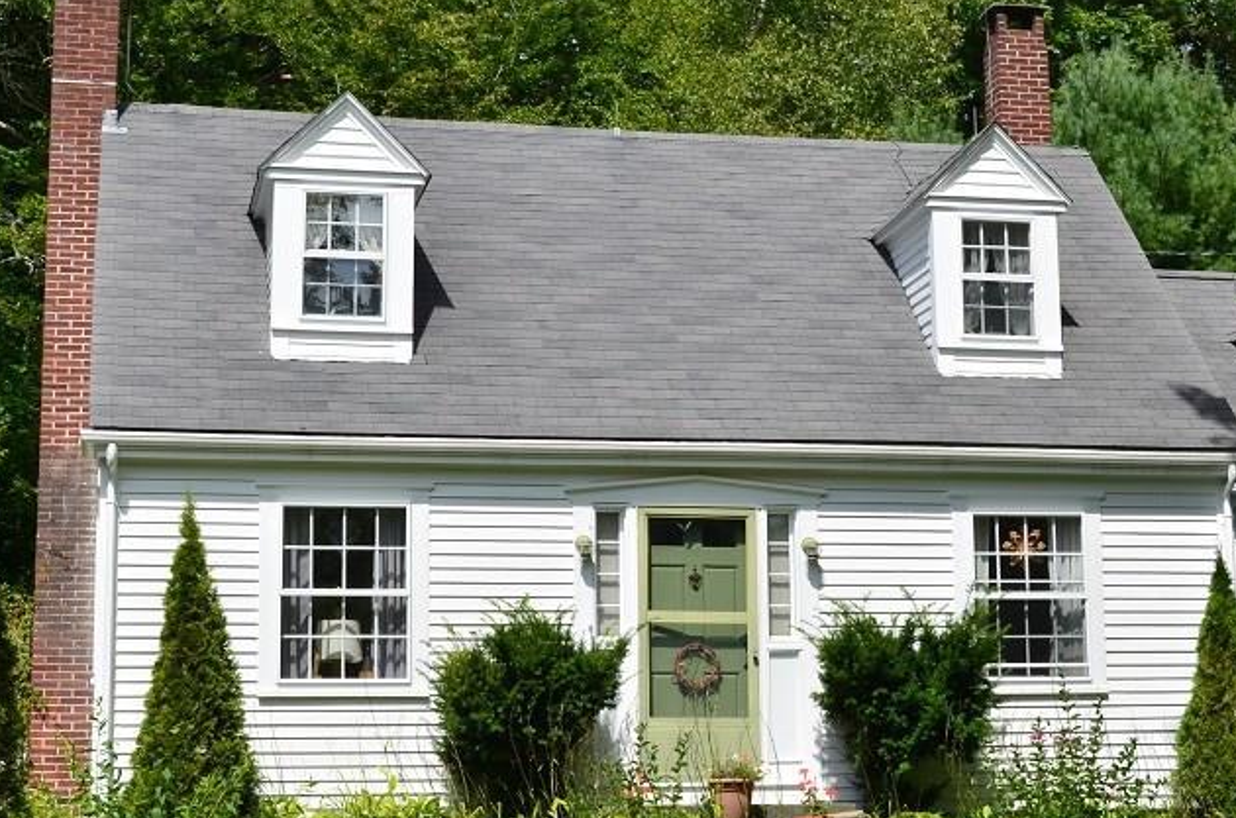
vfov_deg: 17.4
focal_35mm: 78
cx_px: 793
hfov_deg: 25.9
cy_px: 402
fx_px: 2672
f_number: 11
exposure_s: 1/125
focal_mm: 32
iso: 110
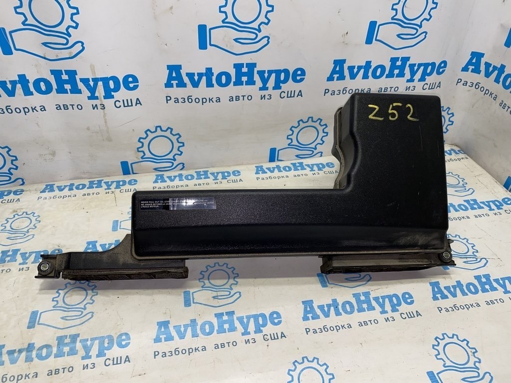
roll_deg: -2.2
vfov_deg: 53.1
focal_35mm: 26
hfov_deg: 67.3
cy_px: 192
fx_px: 384
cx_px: 256
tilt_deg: -38.2
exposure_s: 1/100
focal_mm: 4.25
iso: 32
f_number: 1.8
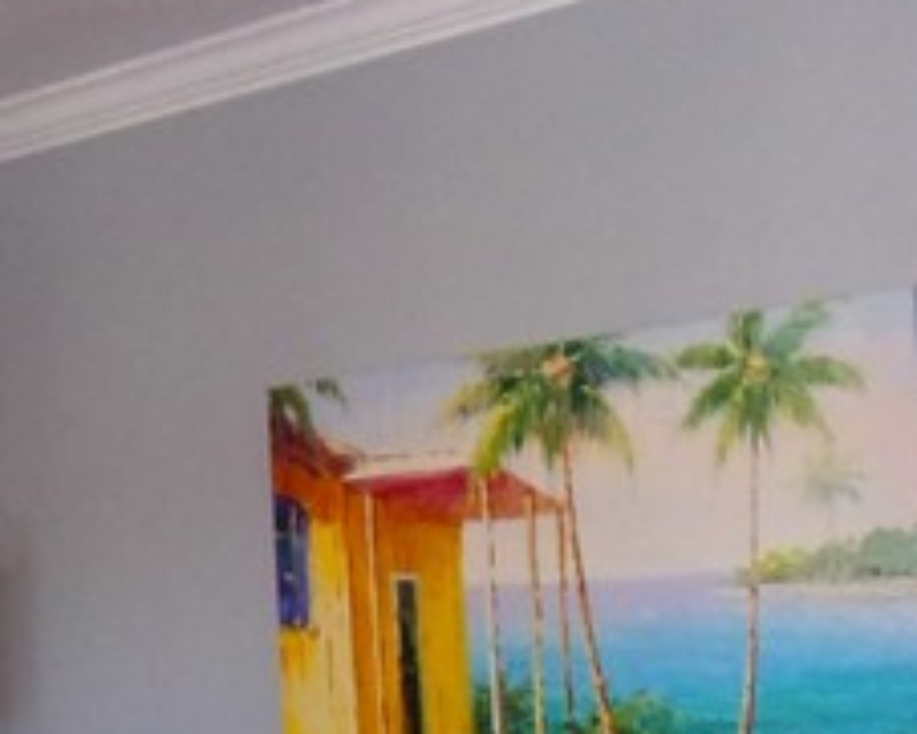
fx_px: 2878
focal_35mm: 106
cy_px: 722
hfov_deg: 17.1
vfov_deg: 14.3
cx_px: -260
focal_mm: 4.3
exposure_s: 1/34
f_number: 3.3
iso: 200
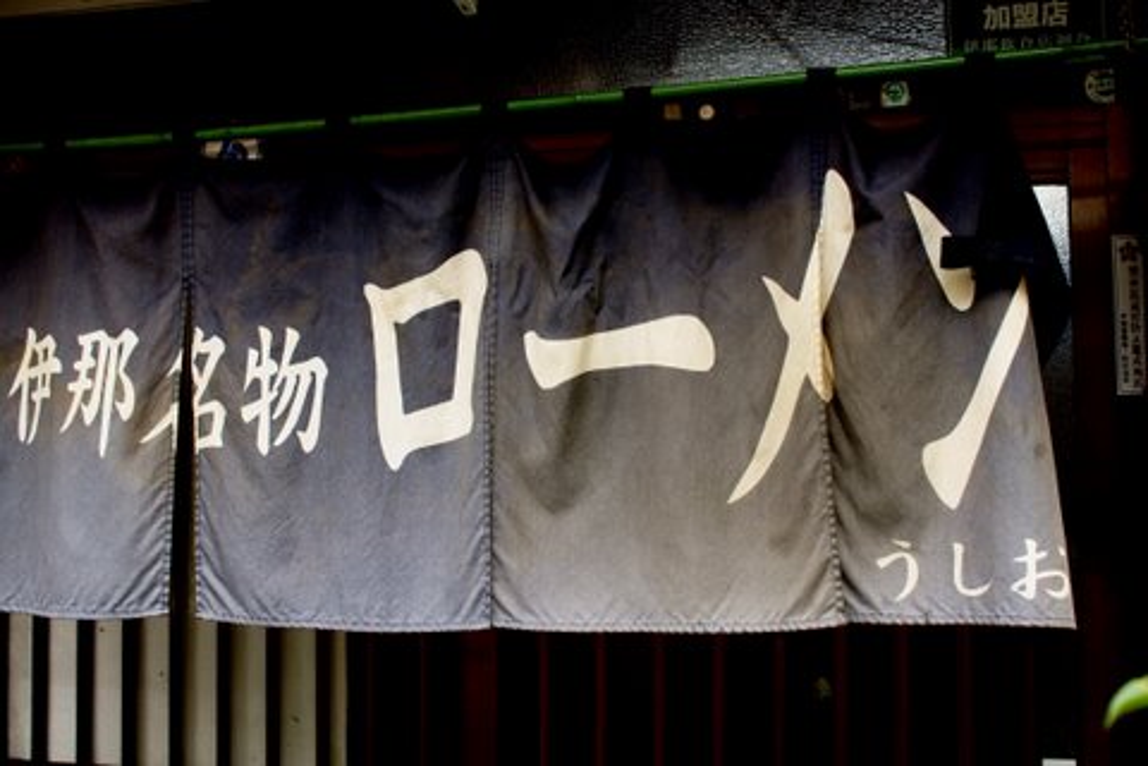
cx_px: 574
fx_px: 1435
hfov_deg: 43.6
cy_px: 383
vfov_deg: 29.9
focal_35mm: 45
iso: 200
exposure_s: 1/60
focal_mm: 30
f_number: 5
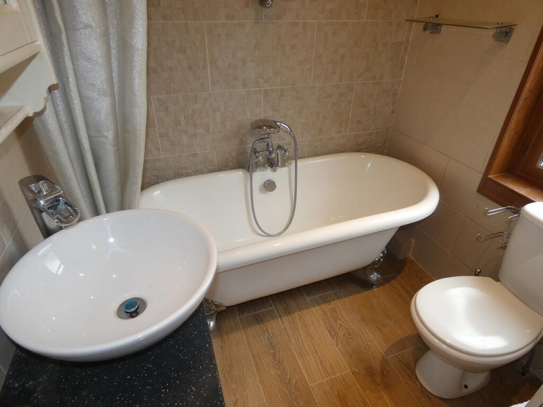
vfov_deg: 66.0
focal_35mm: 20
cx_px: 272
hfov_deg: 81.7
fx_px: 314
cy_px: 204
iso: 200
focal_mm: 3.6
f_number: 2.8
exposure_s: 1/60
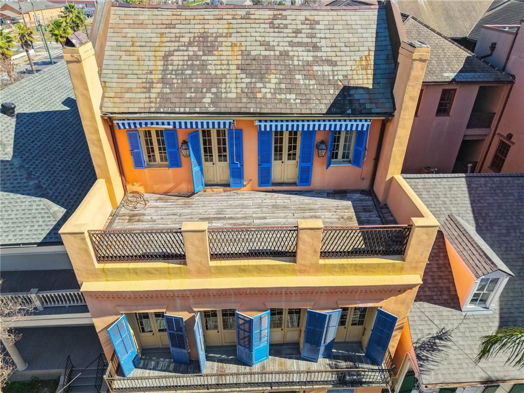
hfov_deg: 71.6
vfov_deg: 56.8
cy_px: 196
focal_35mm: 24
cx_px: 262
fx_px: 363
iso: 230
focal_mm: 8.7
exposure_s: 1/3000
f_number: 1.8
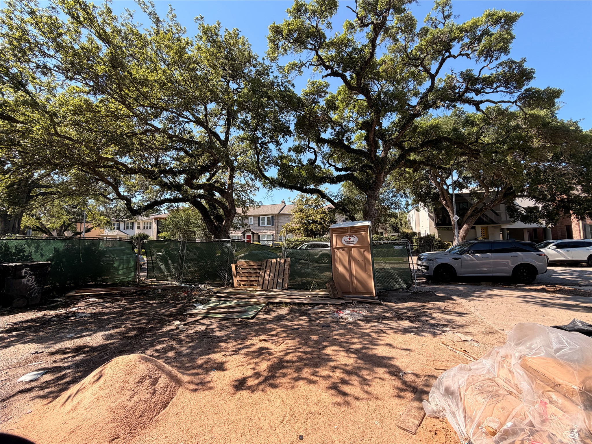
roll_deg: +1.3
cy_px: 222
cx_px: 296
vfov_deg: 85.7
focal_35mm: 14
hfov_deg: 102.1
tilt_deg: +3.4
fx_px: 239
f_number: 2.2
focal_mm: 2.22
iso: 40
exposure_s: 1/602
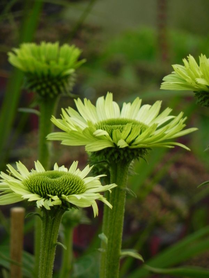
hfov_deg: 2.2
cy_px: 139
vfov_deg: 2.9
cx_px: 104
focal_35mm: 678
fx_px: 5458
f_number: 5
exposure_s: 1/40
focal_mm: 120
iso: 160
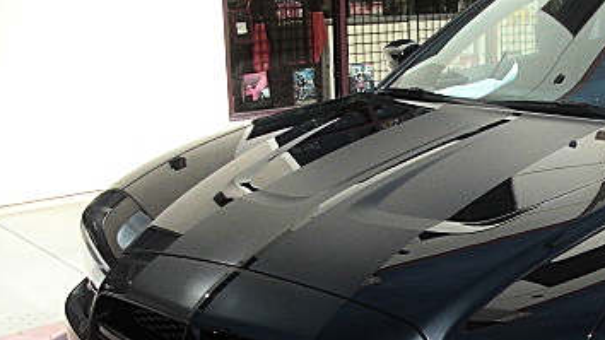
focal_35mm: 71
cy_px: 272
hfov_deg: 28.6
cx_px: 542
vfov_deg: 16.9
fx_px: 1139
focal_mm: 6.3
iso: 50
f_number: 2.8
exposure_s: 1/500
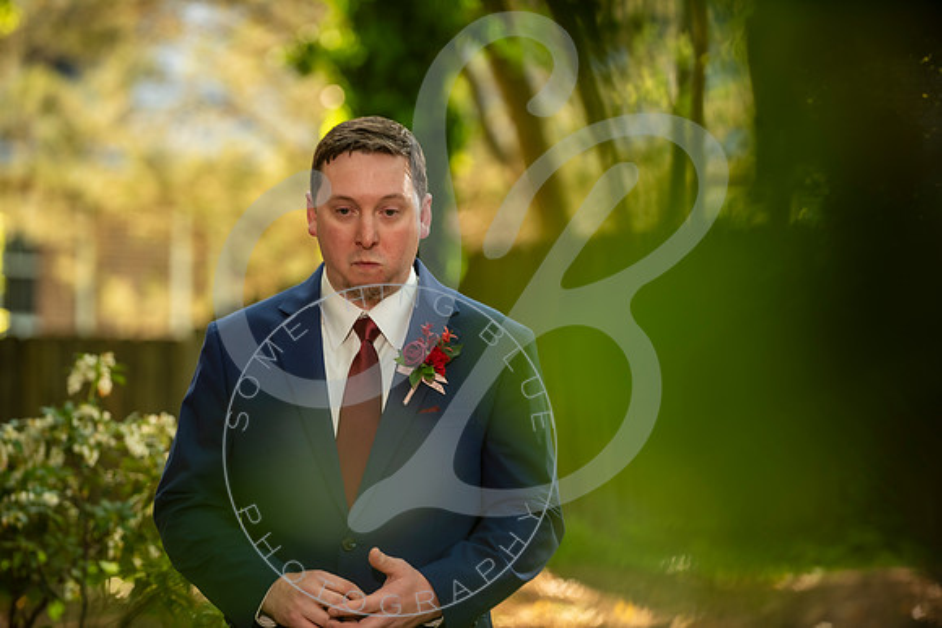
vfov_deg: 8.9
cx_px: 471
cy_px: 314
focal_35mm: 155
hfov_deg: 13.2
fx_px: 4057
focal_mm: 155
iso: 250
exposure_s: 1/200
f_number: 2.8
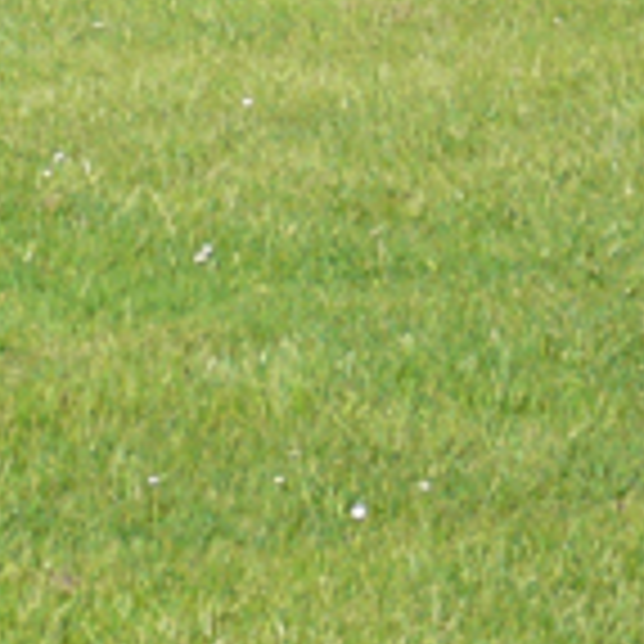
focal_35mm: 459
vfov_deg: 3.8
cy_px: -639
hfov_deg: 3.8
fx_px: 9661
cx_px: 9
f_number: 5.3
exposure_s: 1/320
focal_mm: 15.5
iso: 100
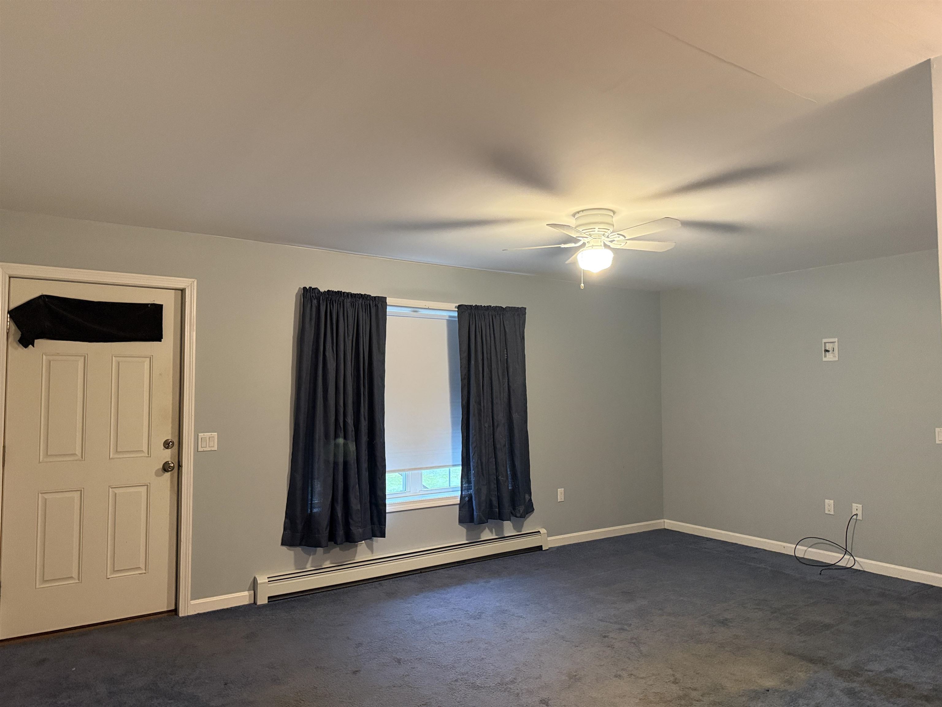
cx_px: 471
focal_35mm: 24
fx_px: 653
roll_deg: +0.2
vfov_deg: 56.8
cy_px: 354
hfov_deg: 71.6
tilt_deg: +3.4
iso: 640
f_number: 1.78
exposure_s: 1/60
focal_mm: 6.76
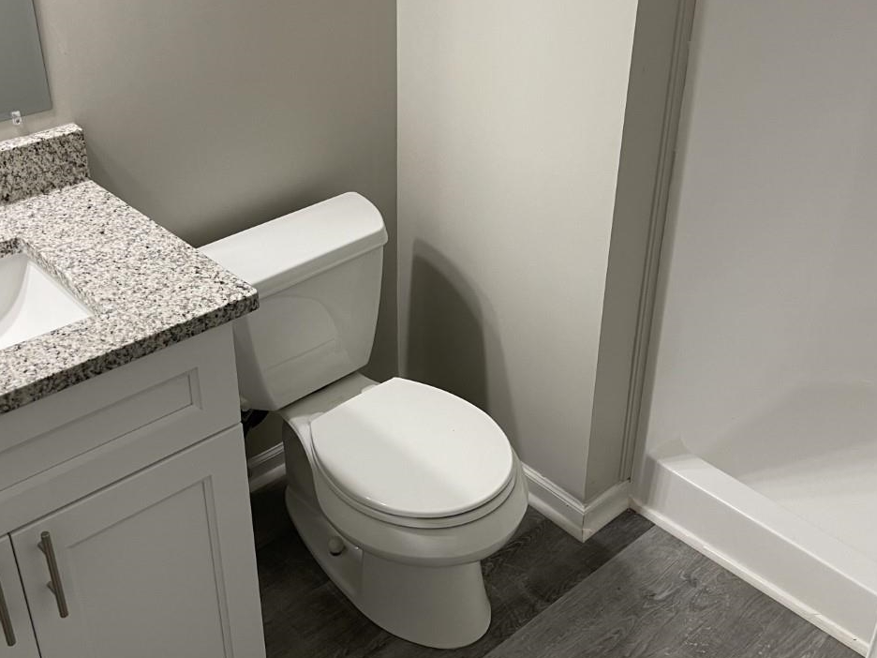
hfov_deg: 46.7
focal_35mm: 40
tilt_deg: -29.9
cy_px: 285
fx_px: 1013
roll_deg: +0.6
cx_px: 387
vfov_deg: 35.9
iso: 80
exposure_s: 1/60
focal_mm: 5.1
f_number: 1.6
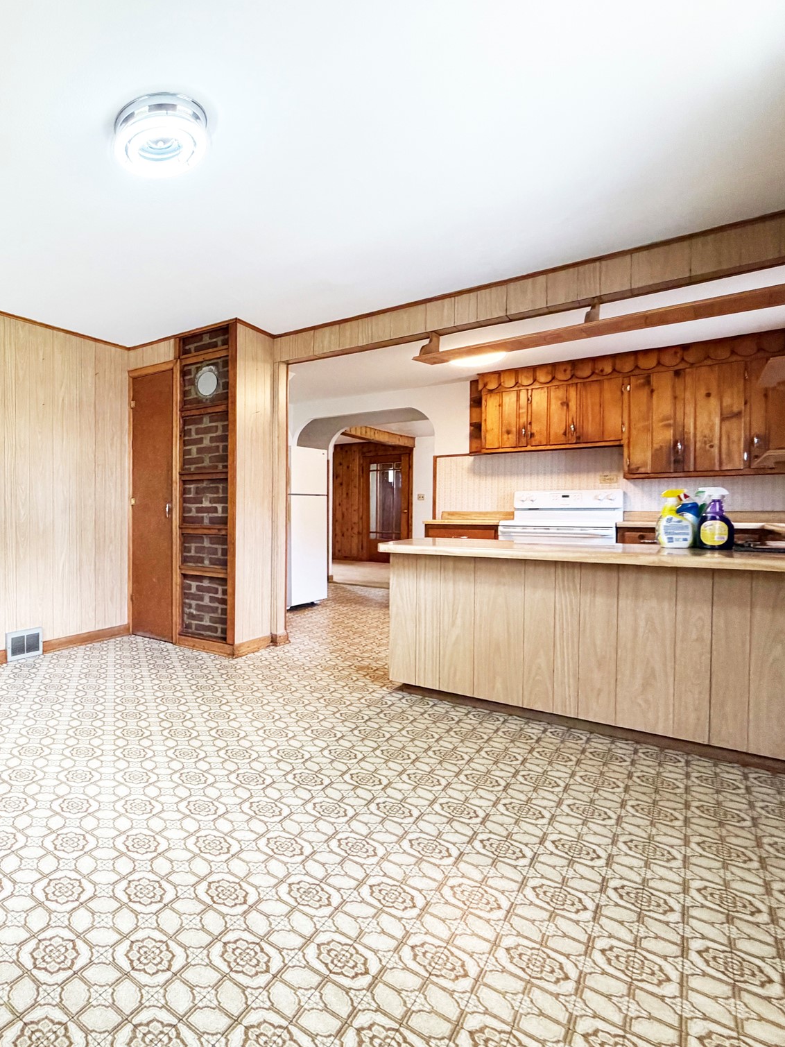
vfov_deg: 84.7
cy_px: 521
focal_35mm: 19
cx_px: 111
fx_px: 574
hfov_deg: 60.5
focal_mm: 2.22
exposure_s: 1/120
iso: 320
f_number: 2.2
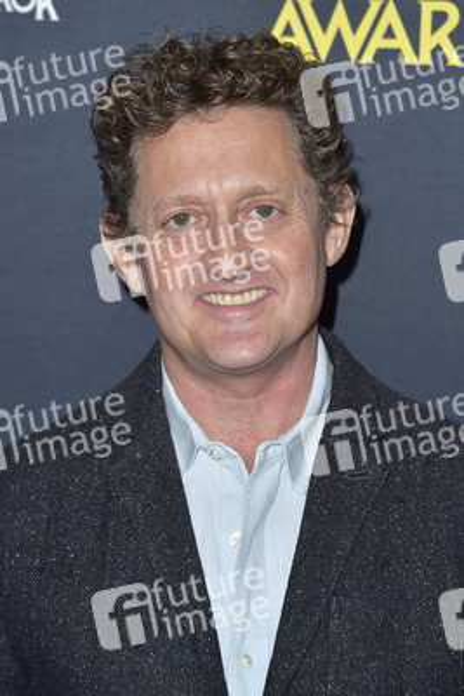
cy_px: 348
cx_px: 232
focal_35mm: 112
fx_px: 2163
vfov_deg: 18.3
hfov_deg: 12.2
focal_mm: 112
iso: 250
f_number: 6.3
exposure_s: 1/250
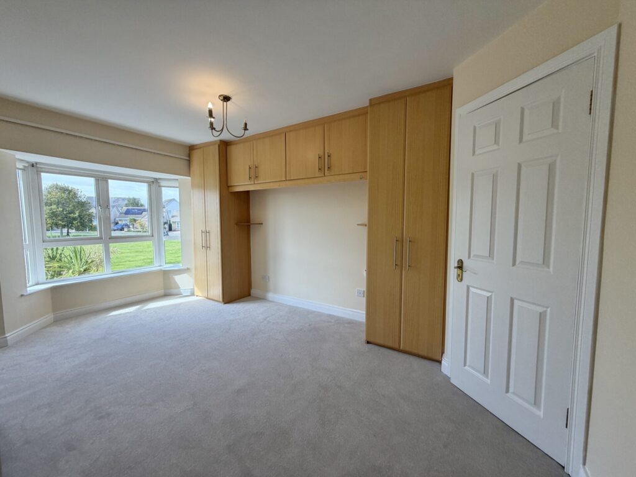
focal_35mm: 14
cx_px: 318
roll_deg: +0.0
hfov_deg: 102.1
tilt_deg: -4.5
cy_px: 238
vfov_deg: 85.7
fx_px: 257
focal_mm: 2.22
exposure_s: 1/162
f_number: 2.2
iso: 64
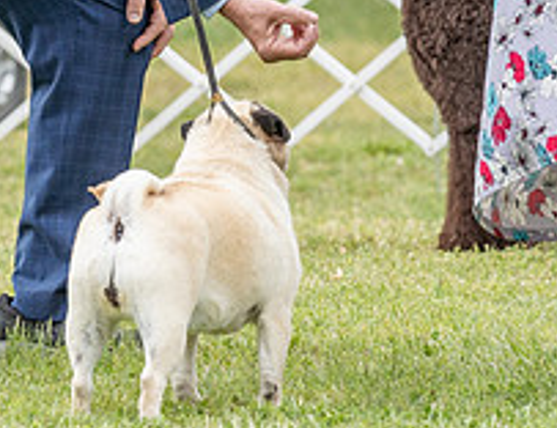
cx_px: 71
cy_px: -98
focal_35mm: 646
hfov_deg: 3.0
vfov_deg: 2.3
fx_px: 10488
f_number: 4.5
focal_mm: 162
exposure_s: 1/1000
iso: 800
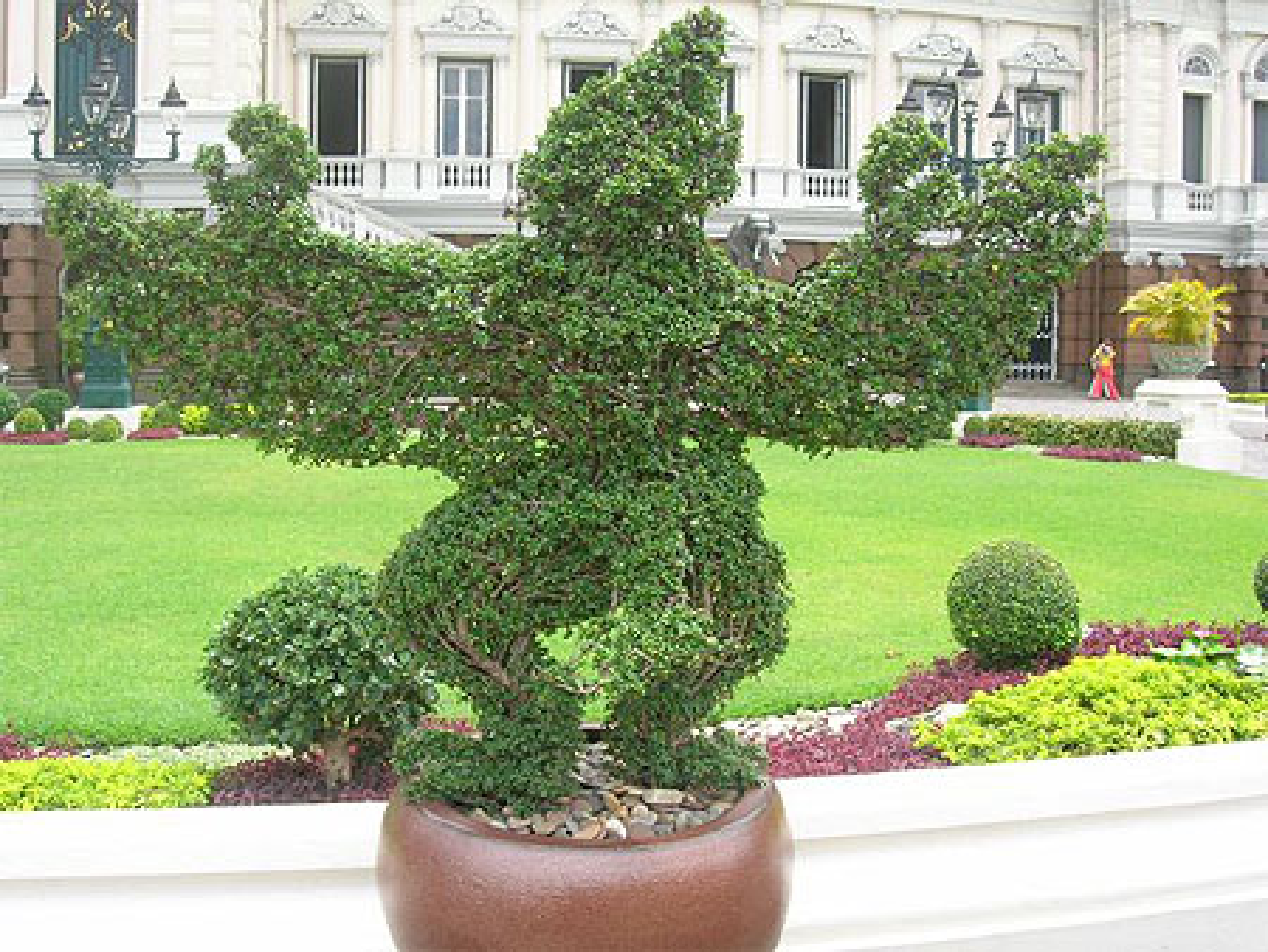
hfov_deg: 49.0
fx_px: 1393
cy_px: 476
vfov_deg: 37.8
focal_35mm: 38
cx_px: 634
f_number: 4.8
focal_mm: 7.8
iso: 64
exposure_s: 1/203
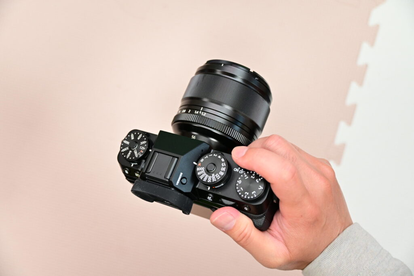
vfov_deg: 29.0
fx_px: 535
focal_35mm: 46
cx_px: 207
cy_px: 138
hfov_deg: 42.3
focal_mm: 31
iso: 800
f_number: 4
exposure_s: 1/80
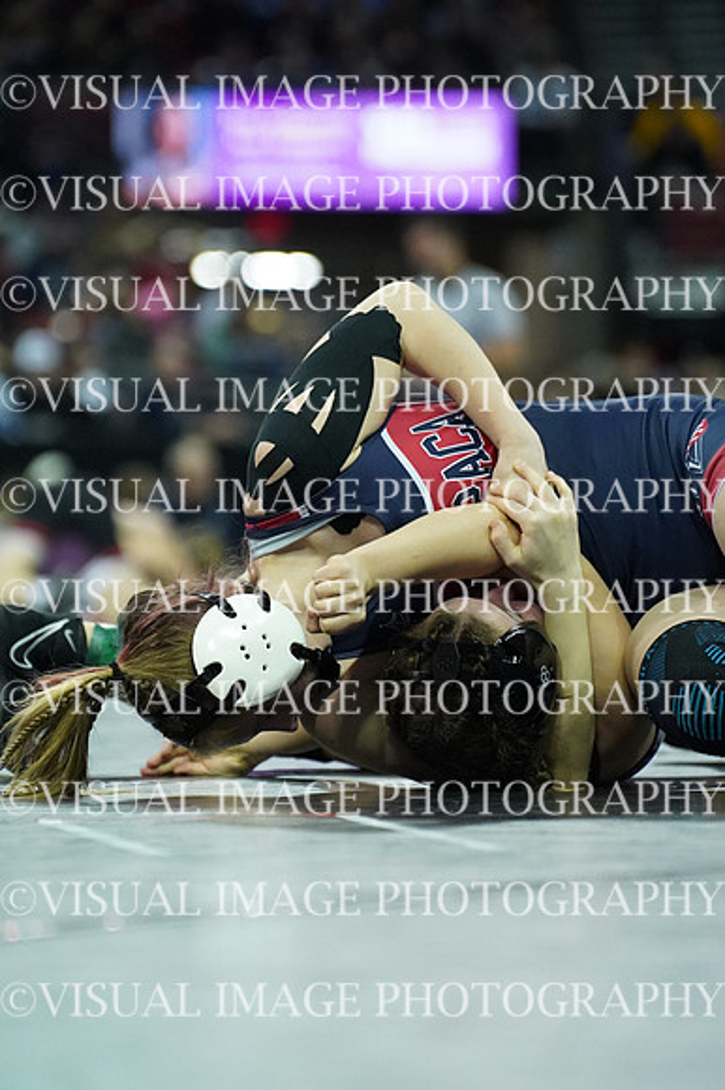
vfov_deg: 9.2
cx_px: 362
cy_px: 545
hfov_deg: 6.1
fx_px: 6804
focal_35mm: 225
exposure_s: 1/1250
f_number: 2.8
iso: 6400
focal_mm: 150
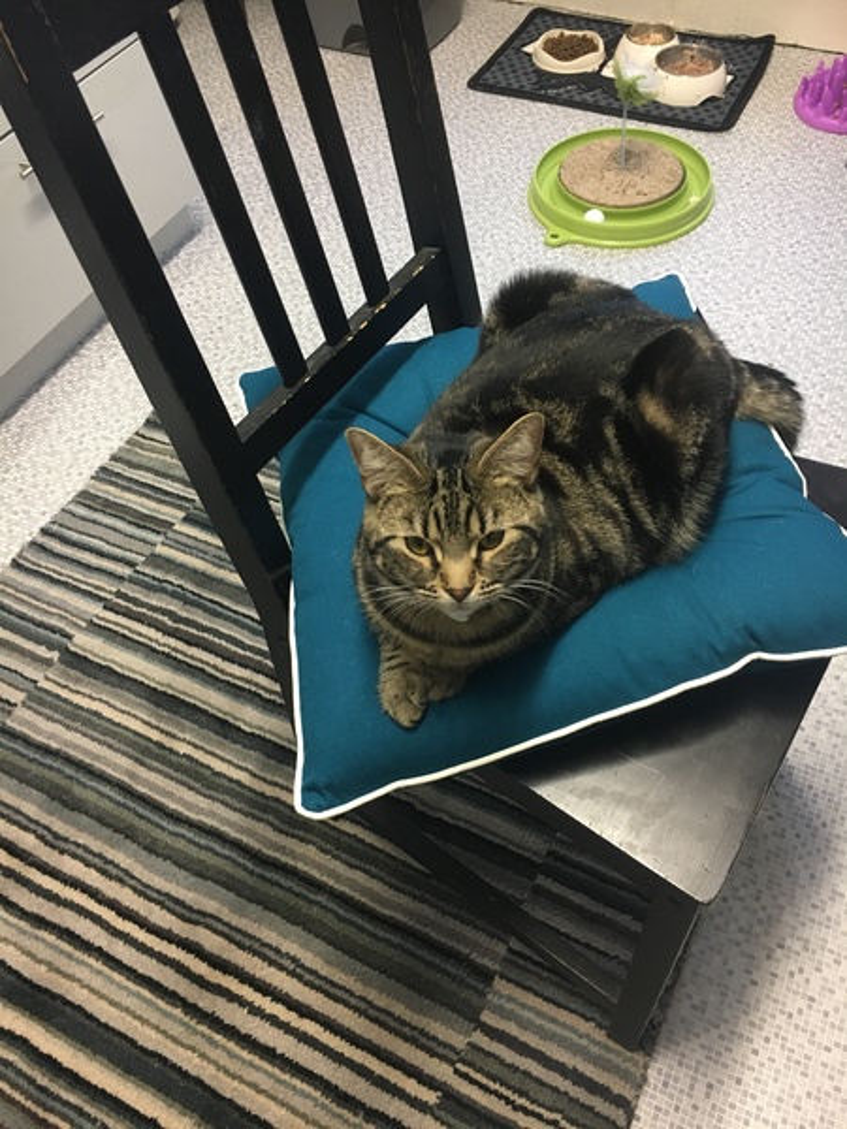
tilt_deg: -50.4
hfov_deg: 48.2
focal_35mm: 29
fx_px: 946
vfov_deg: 61.7
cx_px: 424
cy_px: 564
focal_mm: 4.15
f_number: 2.2
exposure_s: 1/33
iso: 160
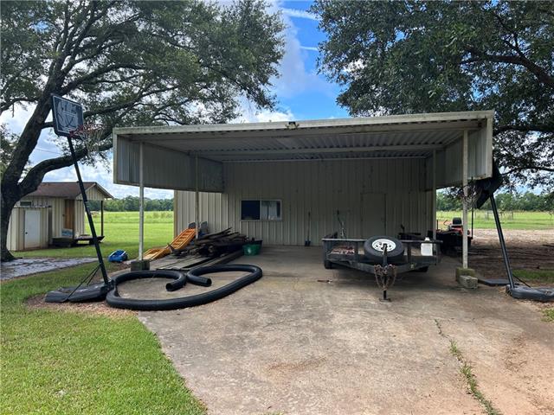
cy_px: 208
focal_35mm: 26
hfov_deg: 67.3
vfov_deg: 53.1
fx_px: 416
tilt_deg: -1.1
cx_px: 277
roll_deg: +0.3
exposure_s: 1/924
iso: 50
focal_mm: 5.7
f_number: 1.5
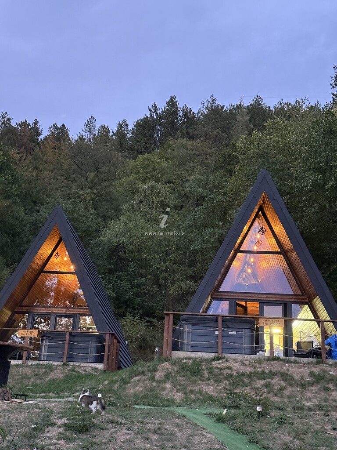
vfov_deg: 39.7
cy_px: 225
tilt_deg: +20.3
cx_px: 168
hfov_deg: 30.3
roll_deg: -4.3
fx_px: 623
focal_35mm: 48
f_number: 1.78
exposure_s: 1/30
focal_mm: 6.76
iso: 640
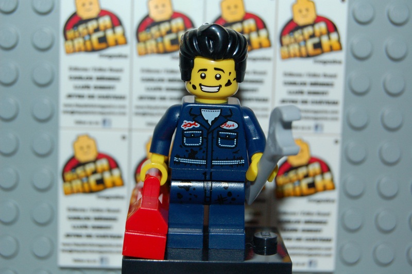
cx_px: 206
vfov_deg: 16.5
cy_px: 137
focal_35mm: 82
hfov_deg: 24.6
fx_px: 943
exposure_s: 1/60
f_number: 5.6
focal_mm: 55
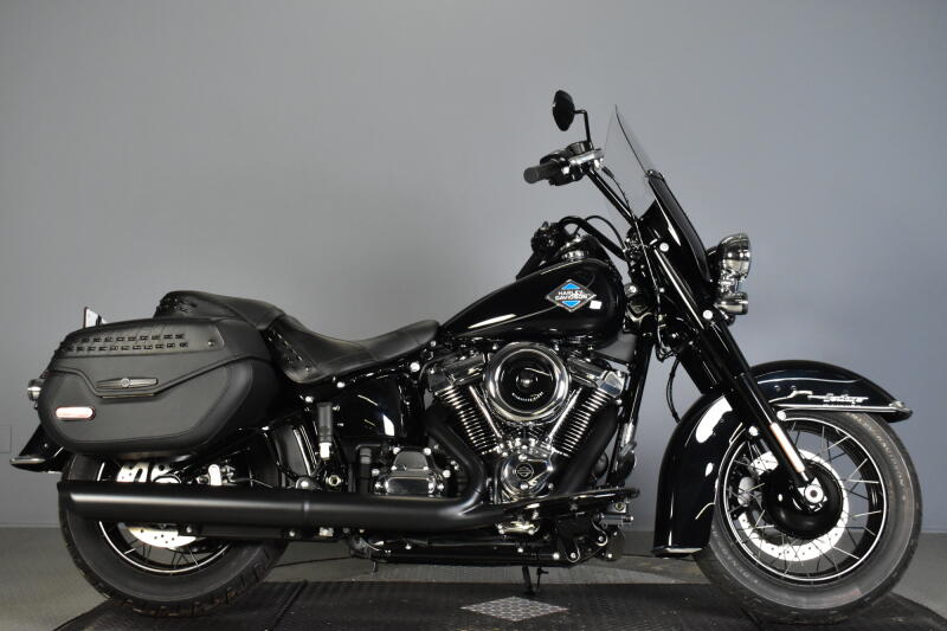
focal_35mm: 45
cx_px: 474
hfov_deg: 43.6
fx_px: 1183
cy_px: 316
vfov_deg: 29.9
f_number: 7.1
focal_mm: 30
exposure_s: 1/125
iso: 3200
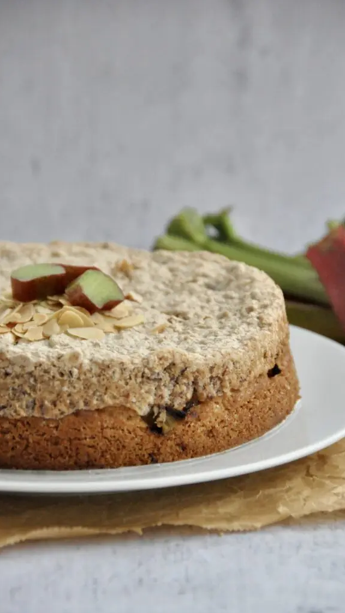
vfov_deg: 11.4
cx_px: 180
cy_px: 307
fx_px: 3073
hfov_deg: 6.4
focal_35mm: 189
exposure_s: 1/100
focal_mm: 120
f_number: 5.3
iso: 3200
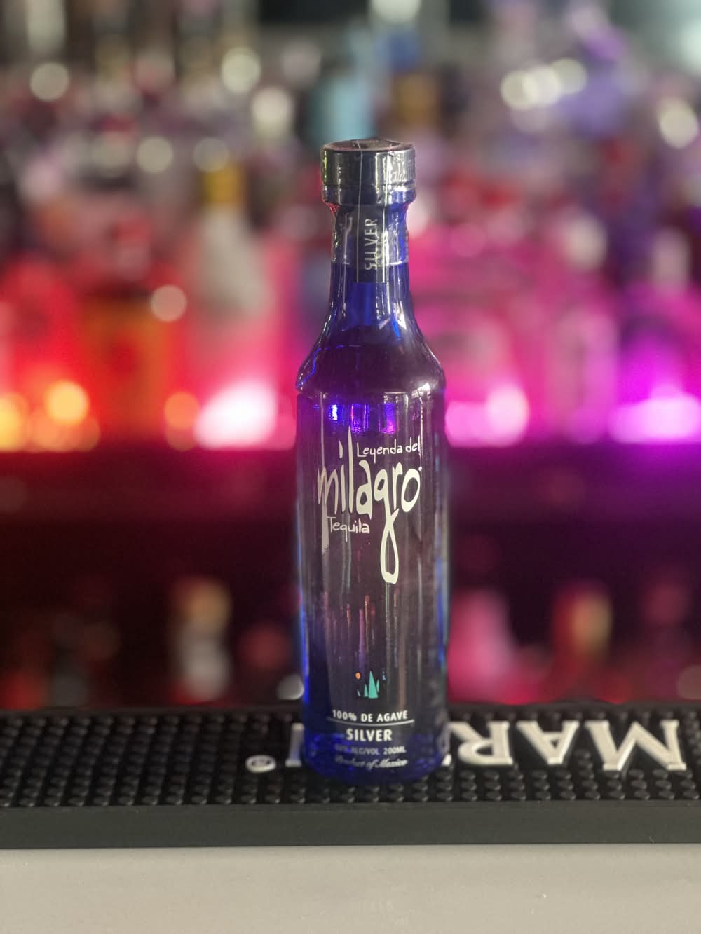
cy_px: 467
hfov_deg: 19.1
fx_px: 2079
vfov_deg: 25.3
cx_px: 350
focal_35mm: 77
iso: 400
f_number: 2.8
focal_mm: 9
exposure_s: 1/15
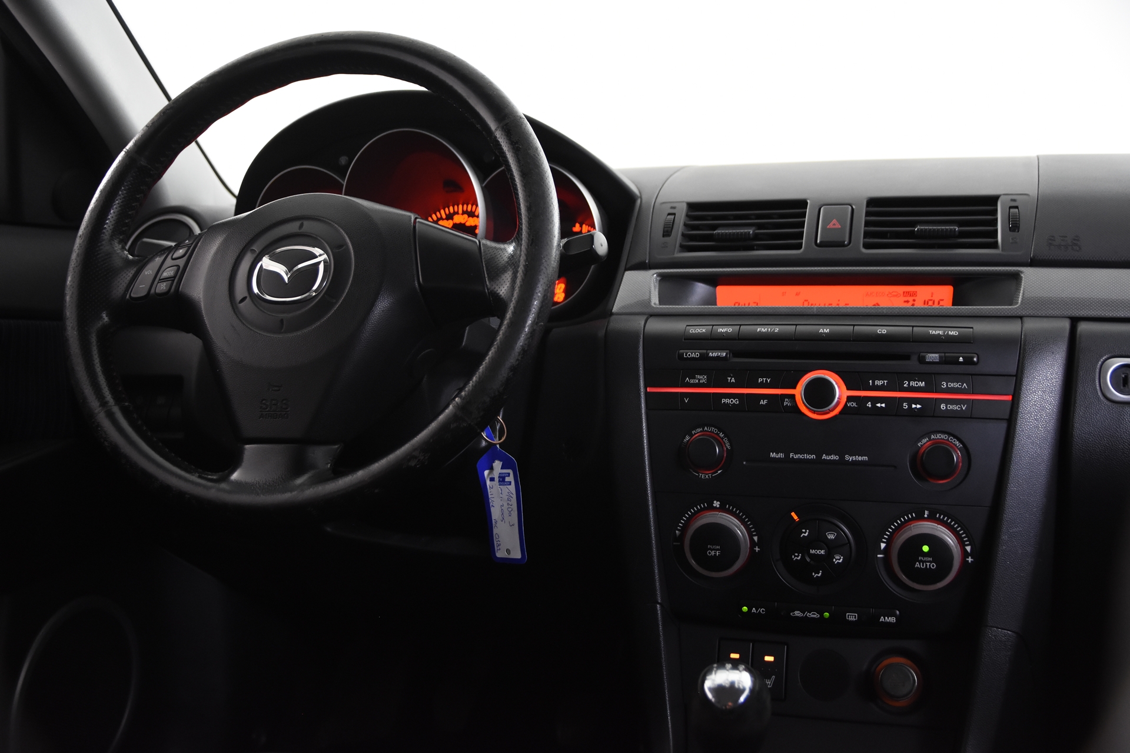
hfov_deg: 46.4
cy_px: 376
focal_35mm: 42
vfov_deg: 31.9
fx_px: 1318
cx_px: 565
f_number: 3.2
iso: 1800
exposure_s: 1/50
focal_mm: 28
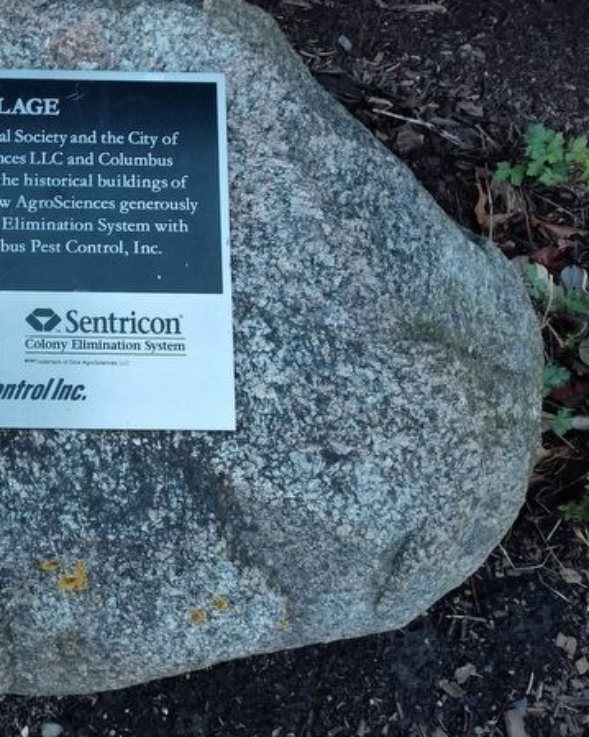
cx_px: 5
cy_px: 286
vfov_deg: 45.5
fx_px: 872
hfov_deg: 34.1
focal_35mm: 40
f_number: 1.8
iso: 1356
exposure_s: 1/40
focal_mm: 5.56
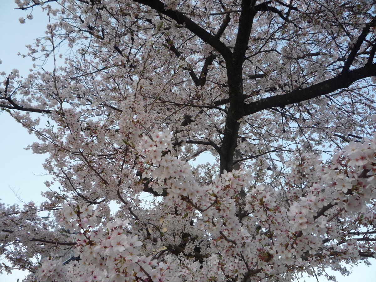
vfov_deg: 46.8
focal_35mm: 30
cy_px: 141
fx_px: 326
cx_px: 188
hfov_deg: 60.0
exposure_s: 1/320
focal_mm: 5.2
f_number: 3.3
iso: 100
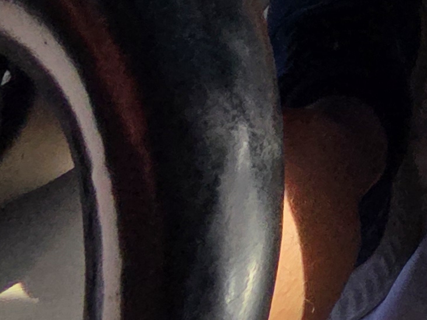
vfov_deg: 14.3
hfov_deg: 13.8
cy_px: -436
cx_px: 1106
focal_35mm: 71
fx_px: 876
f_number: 2.2
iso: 50
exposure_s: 1/777
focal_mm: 2.2
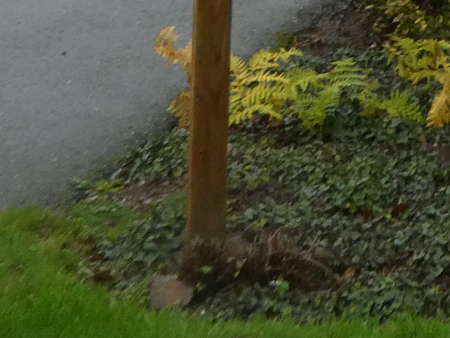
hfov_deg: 11.0
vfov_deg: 7.6
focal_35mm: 179
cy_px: -519
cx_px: 404
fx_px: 2326
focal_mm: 6.3
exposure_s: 1/80
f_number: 3.7
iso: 250
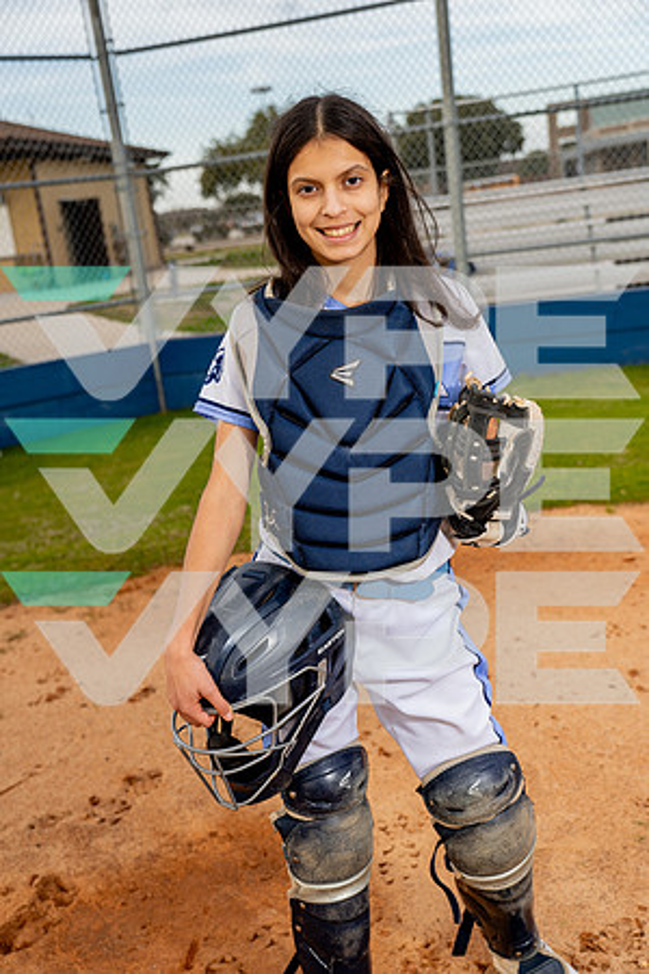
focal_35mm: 41
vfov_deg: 47.4
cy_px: 487
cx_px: 324
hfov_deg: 32.6
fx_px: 1109
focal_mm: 41
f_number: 4
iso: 80
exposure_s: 1/250
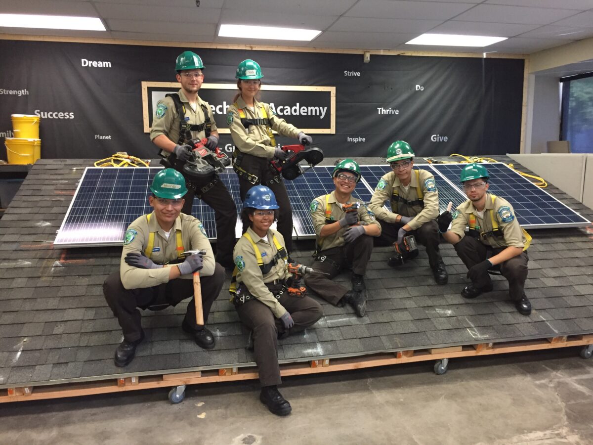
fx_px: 497
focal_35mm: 29
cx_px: 296
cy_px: 222
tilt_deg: -7.9
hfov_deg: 61.7
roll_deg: -0.2
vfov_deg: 48.2
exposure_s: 1/30
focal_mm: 4.15
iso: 200
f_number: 2.2
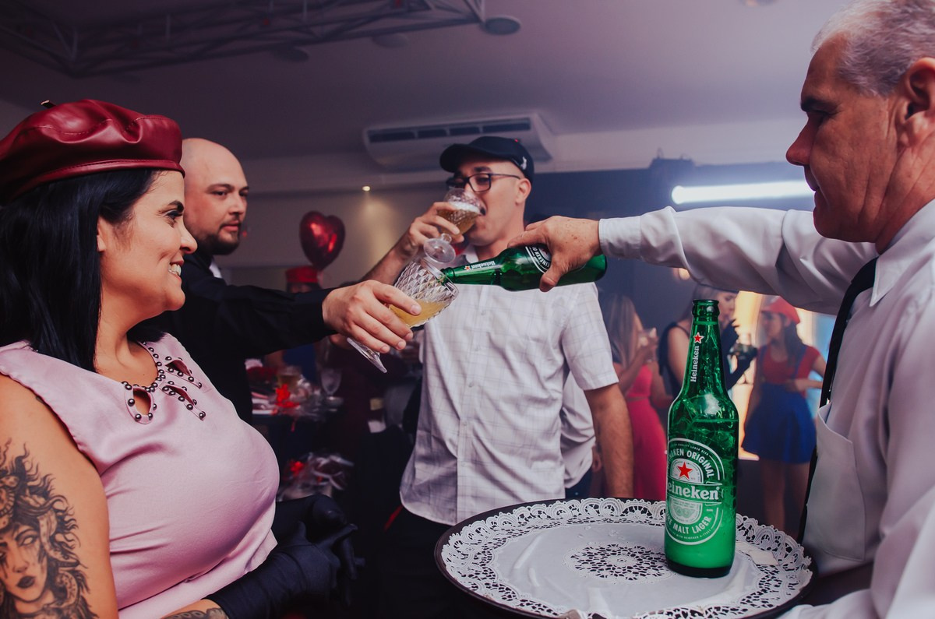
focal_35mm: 27
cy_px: 310
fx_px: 700
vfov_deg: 47.7
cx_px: 468
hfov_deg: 67.5
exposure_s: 1/60
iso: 320
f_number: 2.8
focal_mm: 18
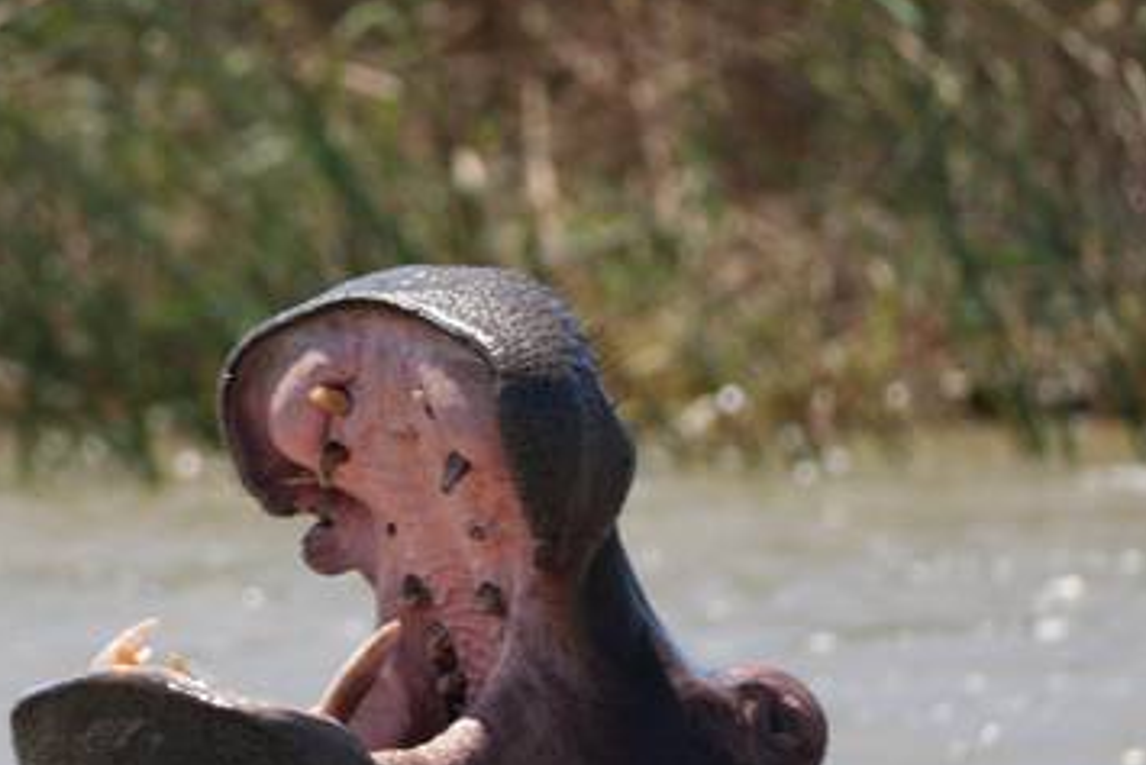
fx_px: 33915
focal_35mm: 1065
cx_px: 371
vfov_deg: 1.3
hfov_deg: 1.9
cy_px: 576
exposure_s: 1/500
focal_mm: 350
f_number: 6.3
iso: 160
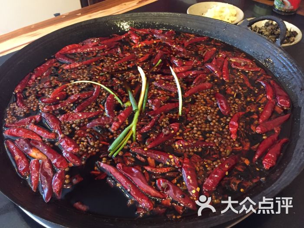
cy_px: 114
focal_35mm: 29
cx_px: 152
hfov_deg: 61.7
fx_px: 255
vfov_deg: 48.2
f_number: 2.2
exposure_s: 1/17
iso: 250
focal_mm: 4.15
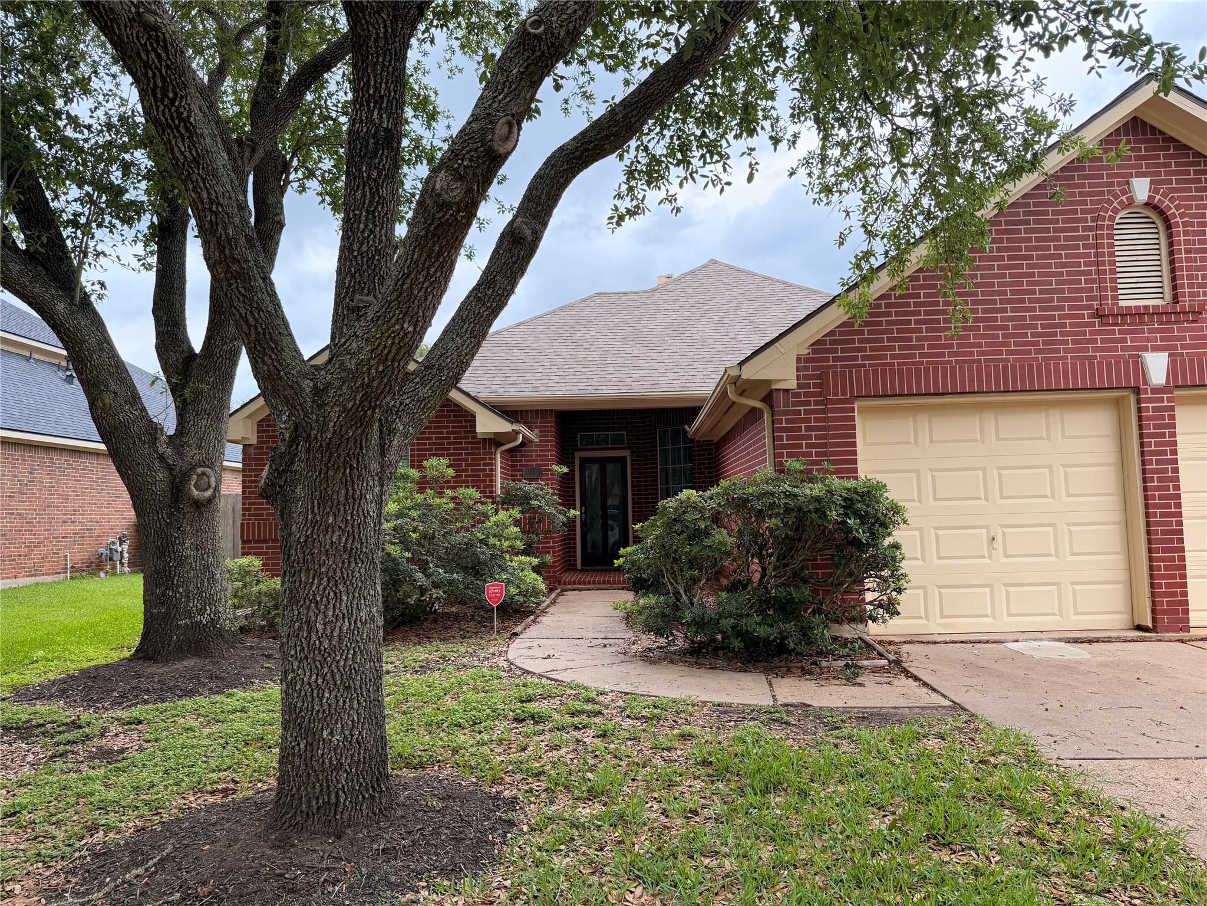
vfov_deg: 56.8
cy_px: 453
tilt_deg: +4.9
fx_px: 837
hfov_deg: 71.6
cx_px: 604
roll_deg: +1.3
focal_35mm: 24
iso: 100
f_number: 1.78
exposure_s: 1/1156
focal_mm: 6.76
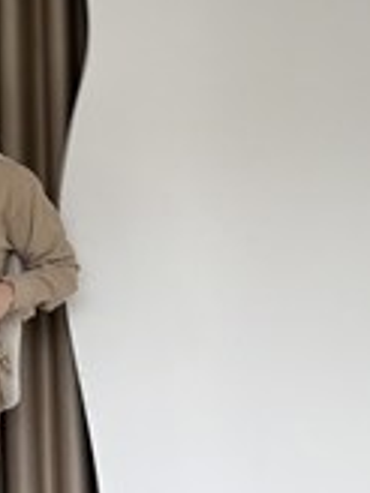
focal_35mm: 78
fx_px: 1112
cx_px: -90
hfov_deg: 17.8
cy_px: 248
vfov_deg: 25.0
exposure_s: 1/218
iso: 320
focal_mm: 6.76
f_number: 1.78
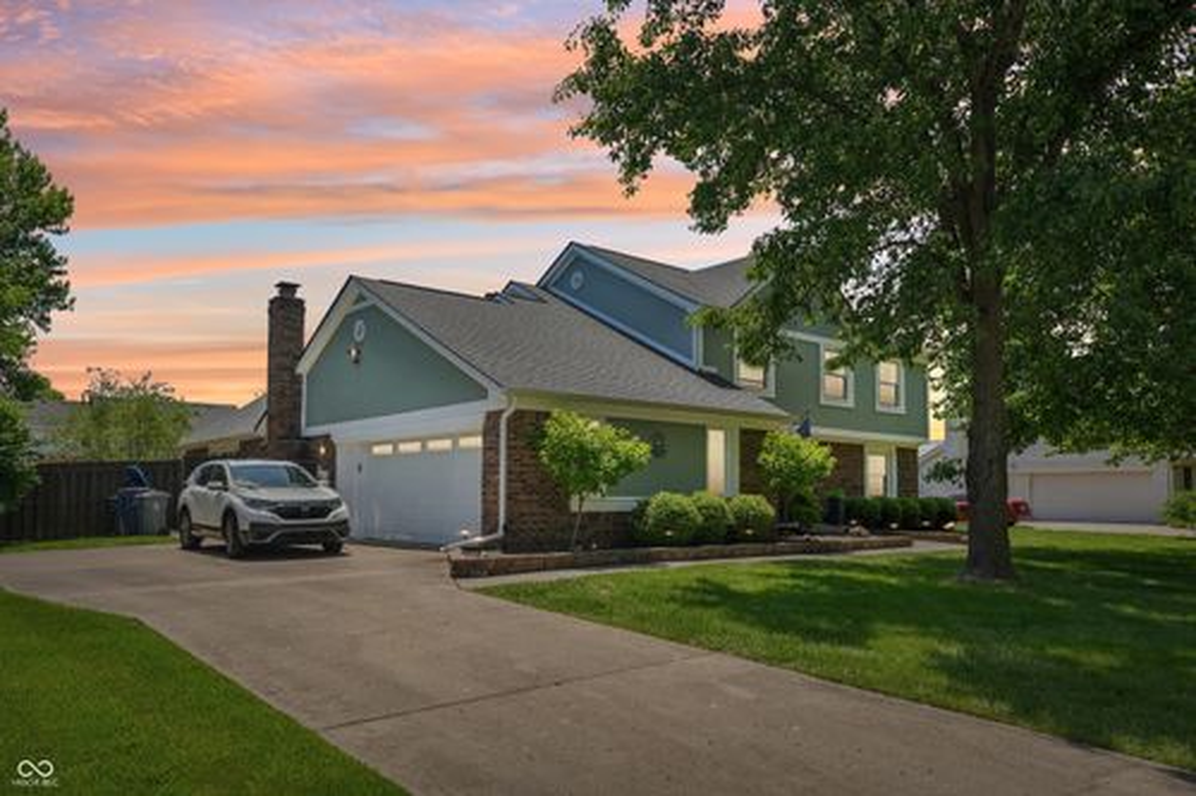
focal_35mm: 26
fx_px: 863
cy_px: 398
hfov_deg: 69.4
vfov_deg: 49.5
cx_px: 598
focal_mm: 26
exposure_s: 1/160
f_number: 8
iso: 100
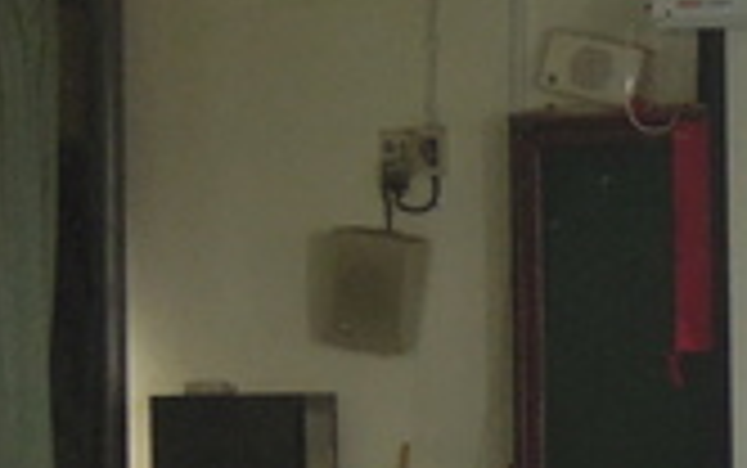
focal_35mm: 277
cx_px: 1120
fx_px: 5643
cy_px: 673
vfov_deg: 4.7
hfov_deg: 7.4
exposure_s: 1/25
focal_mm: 11.1
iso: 640
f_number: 4.2
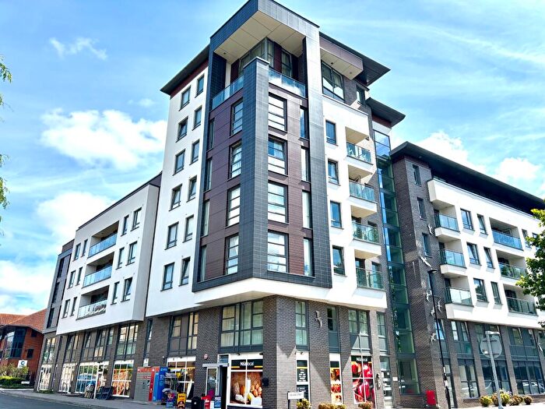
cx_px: 272
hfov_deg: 67.3
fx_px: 409
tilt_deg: +22.9
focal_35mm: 26
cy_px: 204
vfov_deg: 53.1
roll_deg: +0.3
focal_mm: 5.96
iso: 50
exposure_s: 1/3831
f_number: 1.6
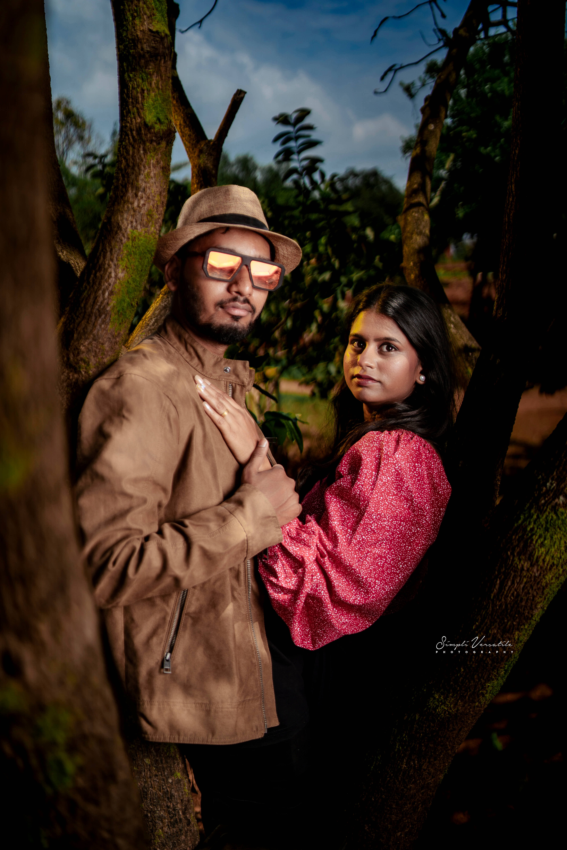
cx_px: 284
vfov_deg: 54.4
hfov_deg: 37.9
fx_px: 827
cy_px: 425
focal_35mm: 35
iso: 100
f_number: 1.4
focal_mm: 35
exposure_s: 1/6400
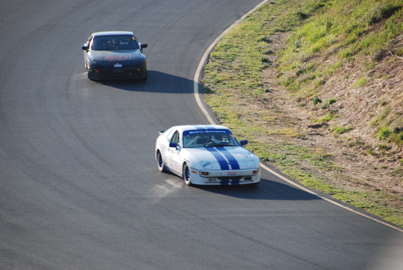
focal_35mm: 300
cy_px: 135
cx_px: 202
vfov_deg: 4.6
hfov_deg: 6.9
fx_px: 3363
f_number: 5.6
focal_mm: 200
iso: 100
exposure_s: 1/200
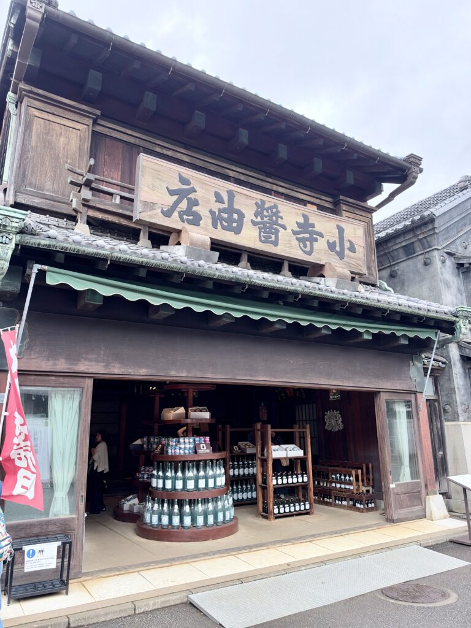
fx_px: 435
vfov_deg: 71.6
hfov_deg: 56.8
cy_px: 314
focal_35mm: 24
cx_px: 236
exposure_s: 1/370
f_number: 1.8
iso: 80
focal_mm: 6.93
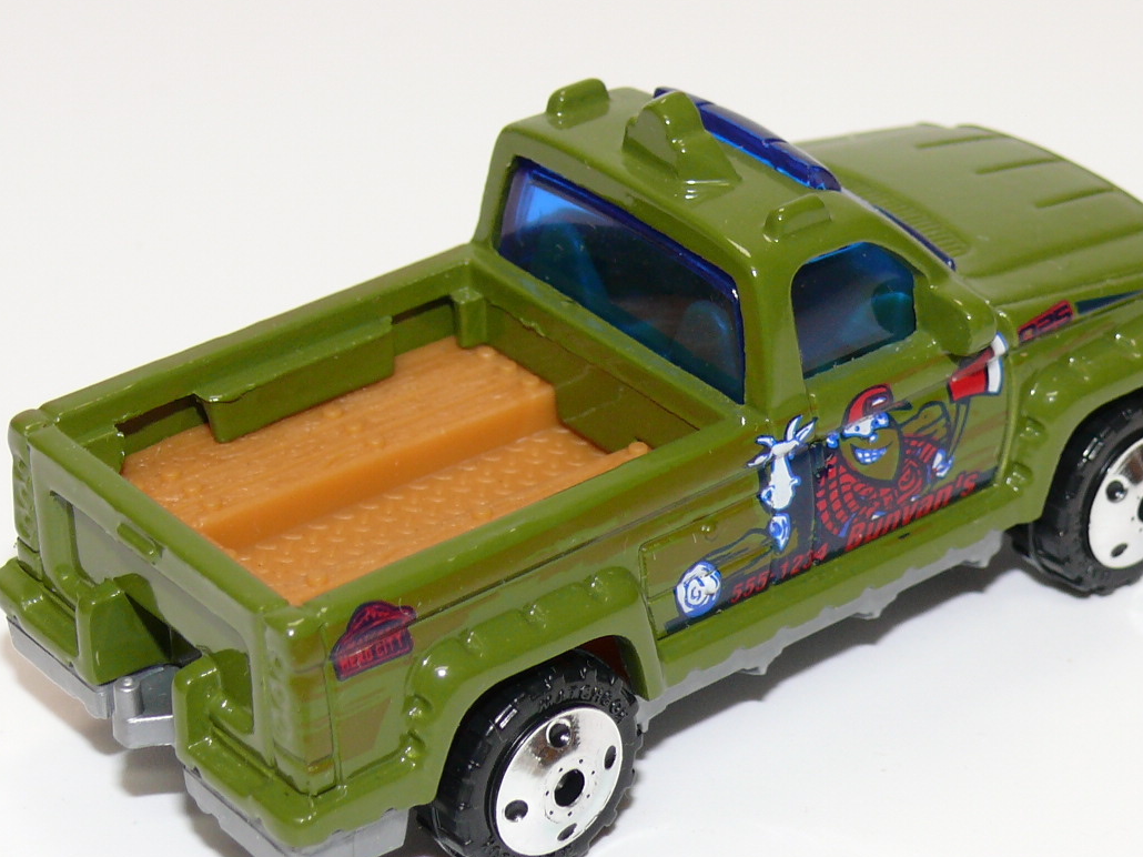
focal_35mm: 115
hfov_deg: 17.1
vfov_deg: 12.9
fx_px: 3796
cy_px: 383
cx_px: 665
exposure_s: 1/30
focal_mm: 11.2
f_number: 4
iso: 100
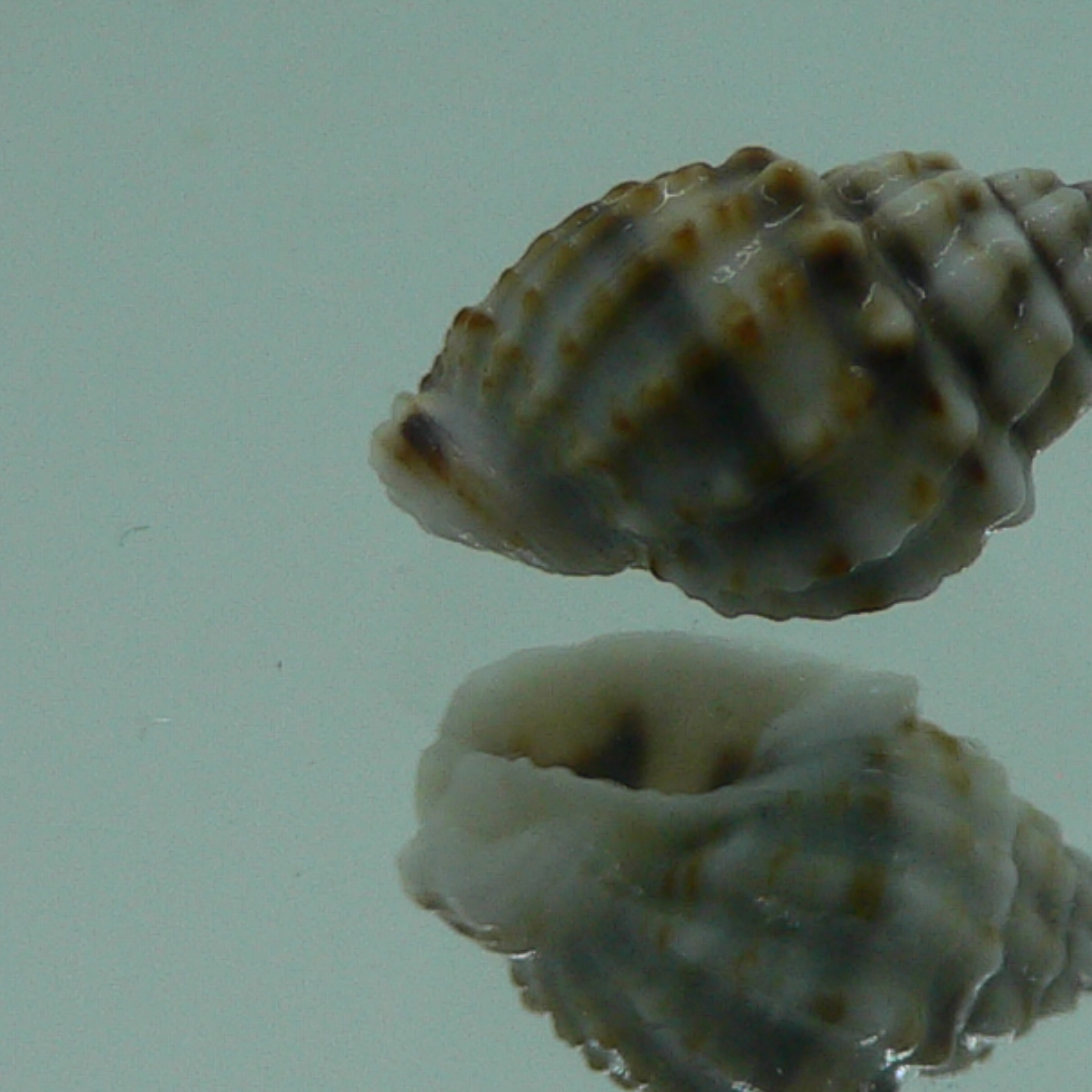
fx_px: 3676
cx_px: 856
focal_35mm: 103
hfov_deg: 16.8
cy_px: 508
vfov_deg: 16.9
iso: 80
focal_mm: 4.6
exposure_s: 1/60
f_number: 2.8
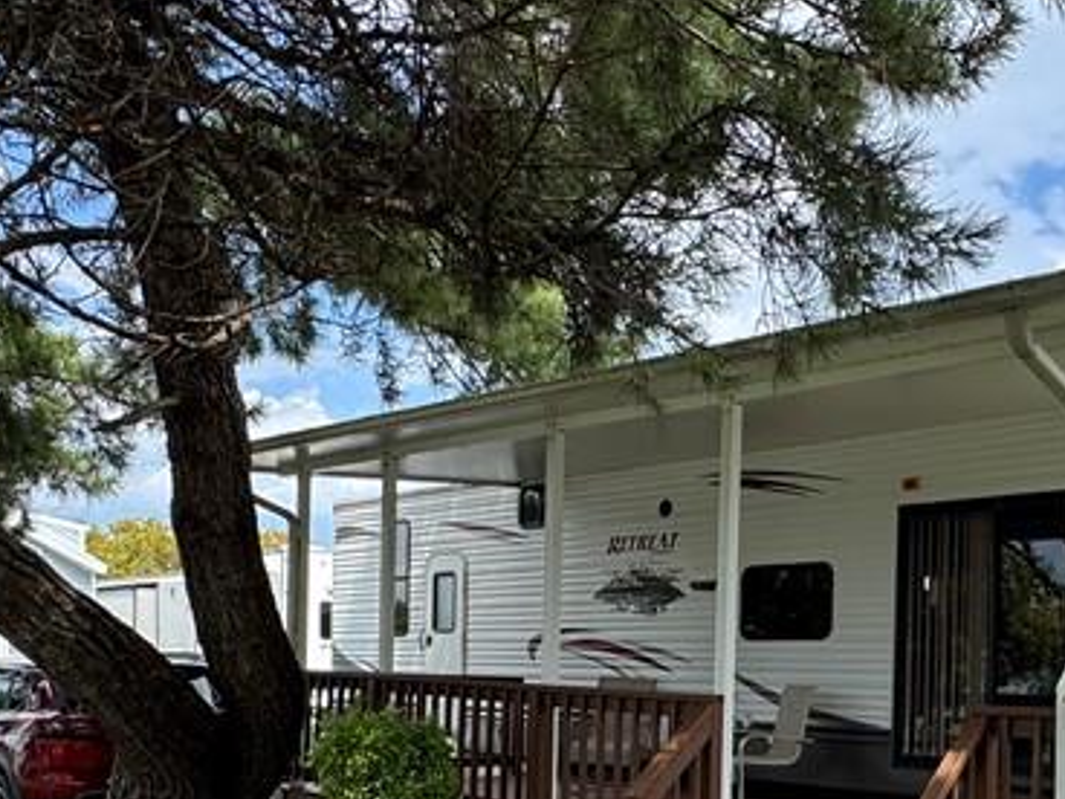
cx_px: 796
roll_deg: -1.7
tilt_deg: -1.5
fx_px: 1200
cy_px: 706
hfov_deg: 46.2
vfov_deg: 34.9
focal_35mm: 39
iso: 40
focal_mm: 2.22
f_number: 2.2
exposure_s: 1/620
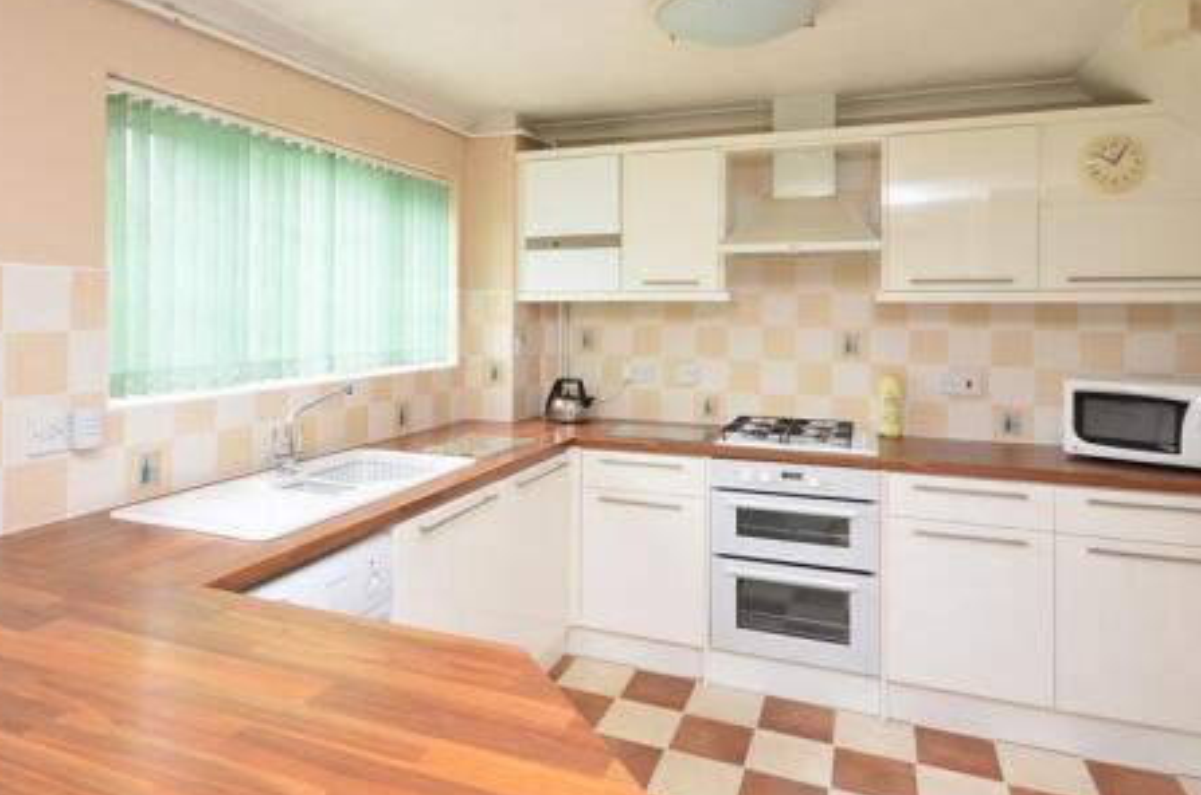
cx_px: 540
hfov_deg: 78.5
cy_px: 290
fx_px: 732
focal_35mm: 22
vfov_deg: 56.2
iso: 200
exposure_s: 1/13
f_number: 5
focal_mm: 10
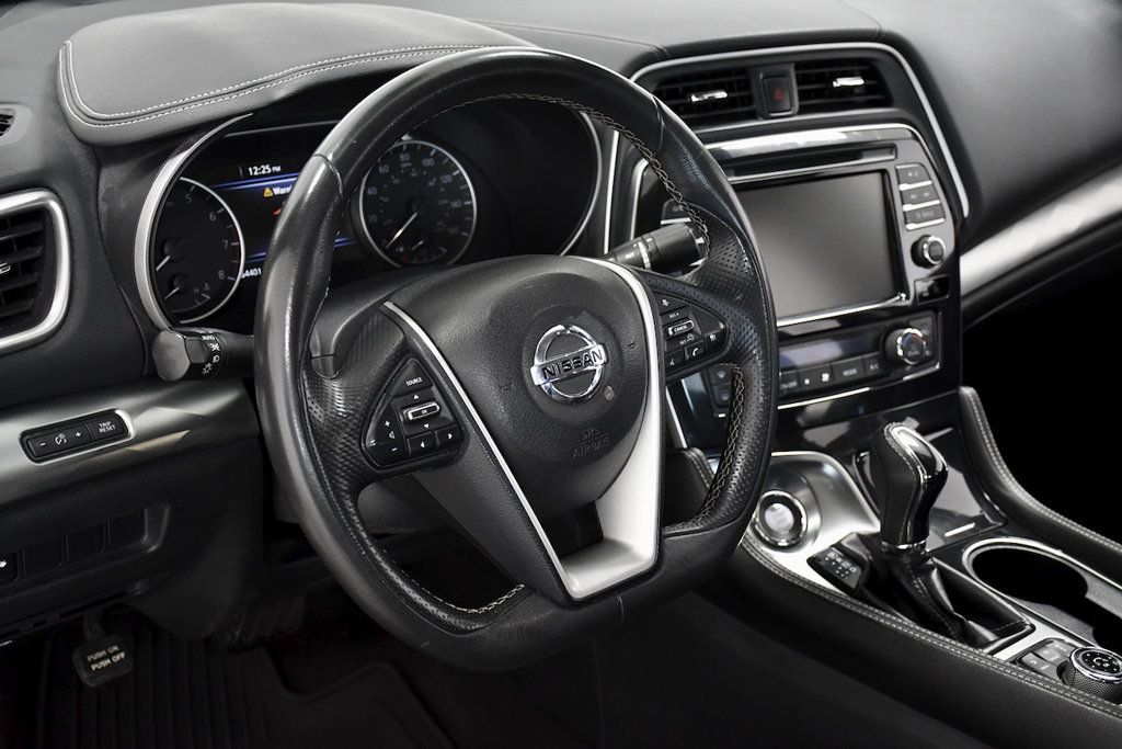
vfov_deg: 28.1
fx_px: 1496
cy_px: 374
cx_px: 561
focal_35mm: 48
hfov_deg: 41.1
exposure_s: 1/250
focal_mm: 32
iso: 2500
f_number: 4
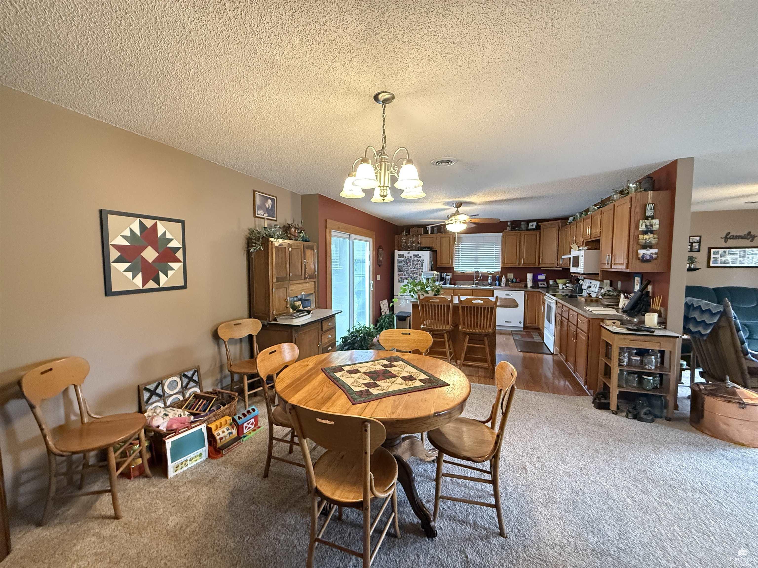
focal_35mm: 14
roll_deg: +0.4
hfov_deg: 102.1
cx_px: 379
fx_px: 307
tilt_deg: -3.4
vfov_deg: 85.7
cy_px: 284
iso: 800
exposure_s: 1/60
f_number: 2.2
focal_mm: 2.22
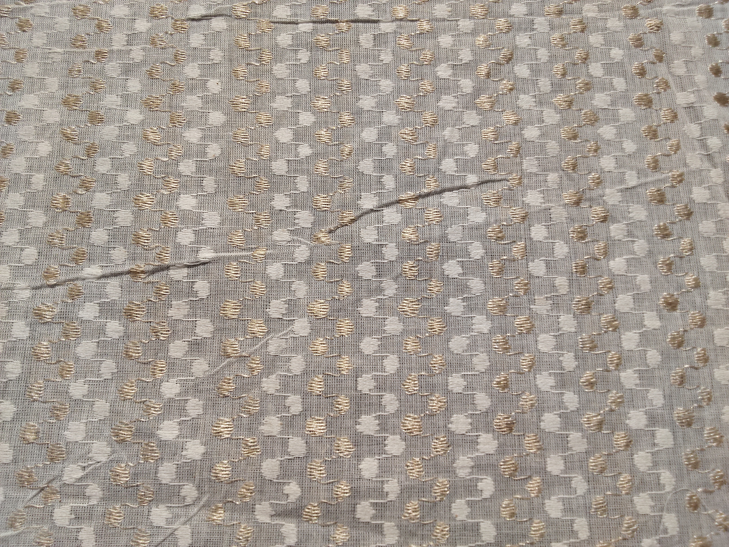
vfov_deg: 53.1
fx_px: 548
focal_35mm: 26
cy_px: 274
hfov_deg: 67.3
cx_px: 364
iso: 80
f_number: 2
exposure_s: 1/100
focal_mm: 2.78
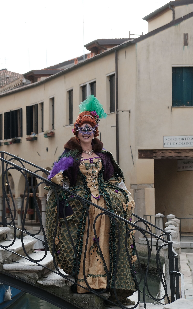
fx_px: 715
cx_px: 102
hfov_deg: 15.4
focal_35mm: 85
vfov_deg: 24.4
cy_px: 155
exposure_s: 1/600
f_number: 5.6
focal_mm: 55
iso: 640
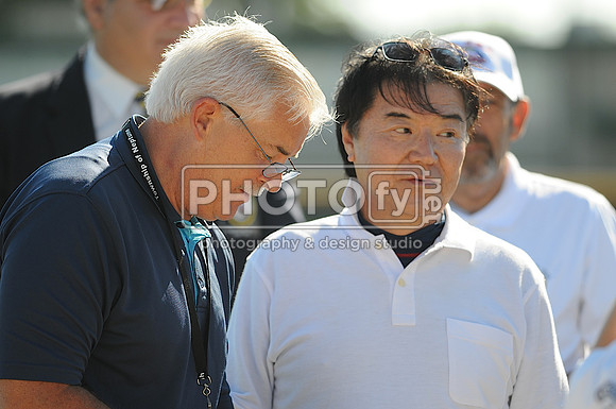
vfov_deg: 3.0
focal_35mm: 450
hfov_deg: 4.6
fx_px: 7689
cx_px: 308
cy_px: 204
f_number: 4
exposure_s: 1/800
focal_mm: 300
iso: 200
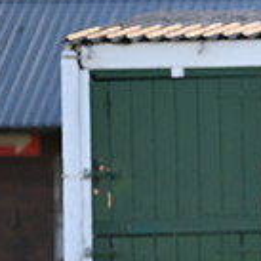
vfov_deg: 2.4
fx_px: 6159
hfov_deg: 2.4
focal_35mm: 722
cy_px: 340
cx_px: 516
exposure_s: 1/1250
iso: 640
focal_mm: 200
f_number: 3.2
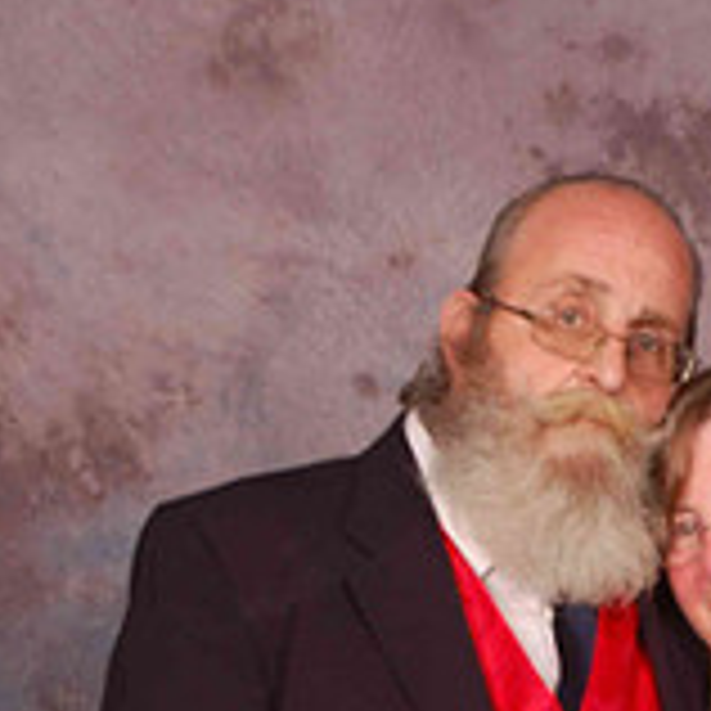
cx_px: 623
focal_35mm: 138
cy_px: 968
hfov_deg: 12.6
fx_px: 3207
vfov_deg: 12.2
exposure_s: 1/125
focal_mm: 38
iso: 200
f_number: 10
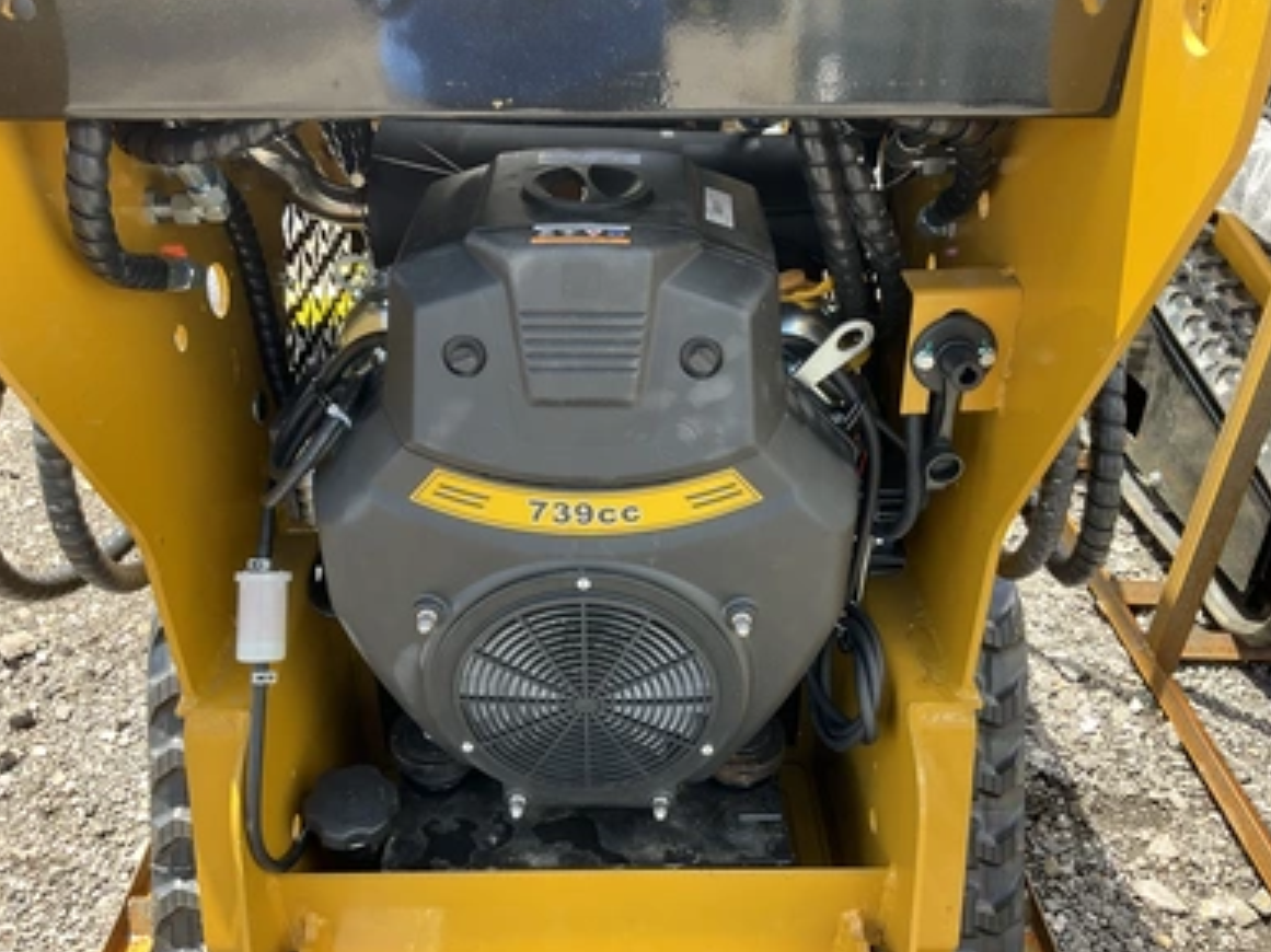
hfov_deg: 60.0
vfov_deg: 46.8
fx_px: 1101
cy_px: 479
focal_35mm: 30
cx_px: 624
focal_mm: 3
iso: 25
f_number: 1.8
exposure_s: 1/172
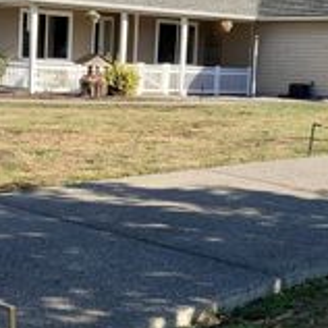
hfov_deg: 21.3
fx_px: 868
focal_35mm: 81
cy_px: 132
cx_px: 116
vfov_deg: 21.4
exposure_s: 1/855
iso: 16
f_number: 1.8
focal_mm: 3
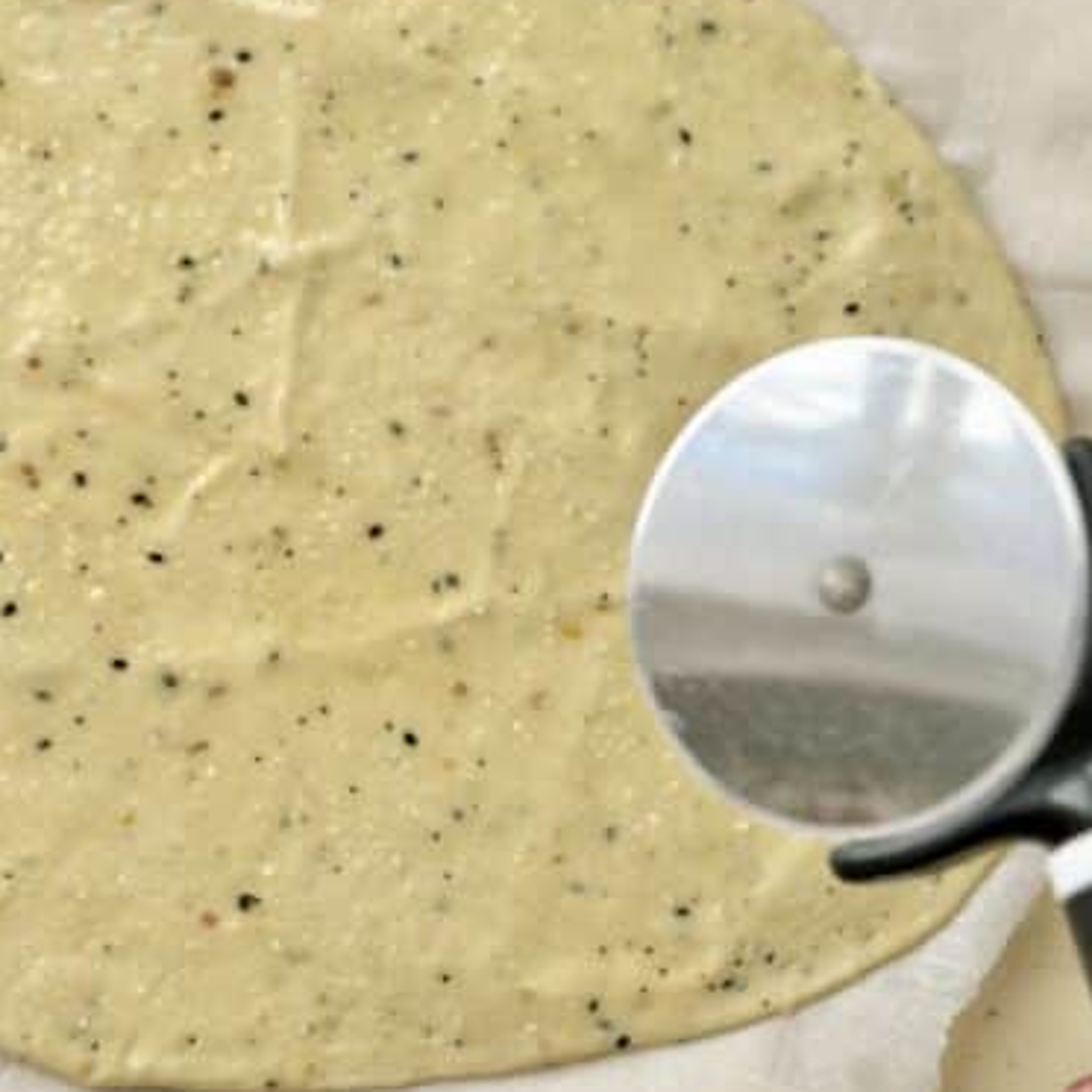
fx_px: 2034
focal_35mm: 57
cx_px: 547
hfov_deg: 30.0
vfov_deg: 30.0
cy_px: 505
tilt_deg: -79.6
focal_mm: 6.86
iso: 80
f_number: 1.78
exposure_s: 1/797
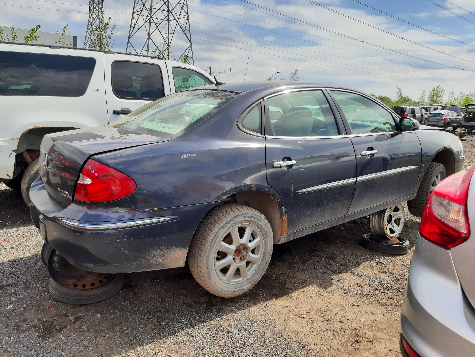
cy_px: 178
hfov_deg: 67.3
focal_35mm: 26
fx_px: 357
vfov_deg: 53.1
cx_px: 238
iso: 40
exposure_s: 1/1312
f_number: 1.7
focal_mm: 3.92
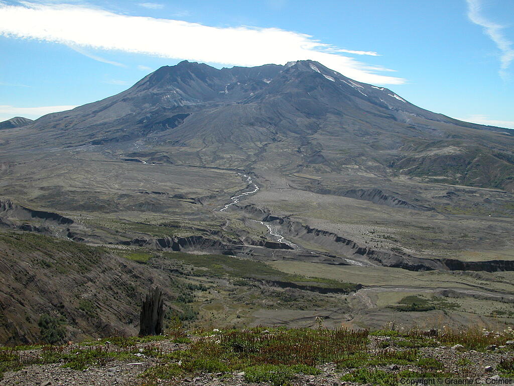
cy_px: 193
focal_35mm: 34
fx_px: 505
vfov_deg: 41.8
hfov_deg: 54.0
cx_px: 257
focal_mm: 8.9
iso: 100
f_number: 8
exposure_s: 1/204
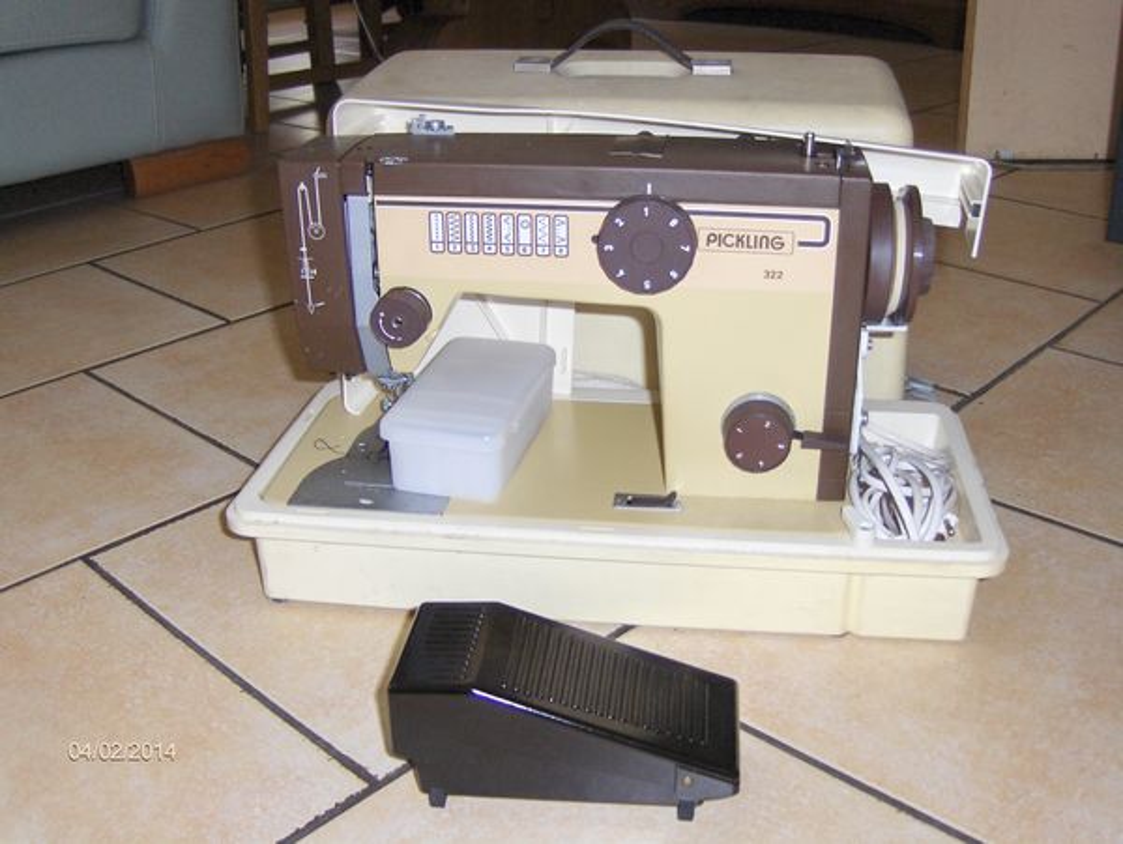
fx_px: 1136
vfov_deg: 40.8
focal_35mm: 35
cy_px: 422
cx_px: 562
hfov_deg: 52.6
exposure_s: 1/60
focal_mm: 7.5
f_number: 2.8
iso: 100
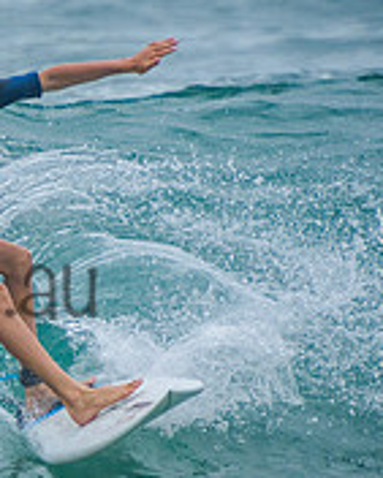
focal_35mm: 1855
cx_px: -190
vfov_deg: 1.0
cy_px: 254
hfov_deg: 0.8
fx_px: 26261
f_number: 5.6
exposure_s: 1/2000
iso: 450
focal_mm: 400
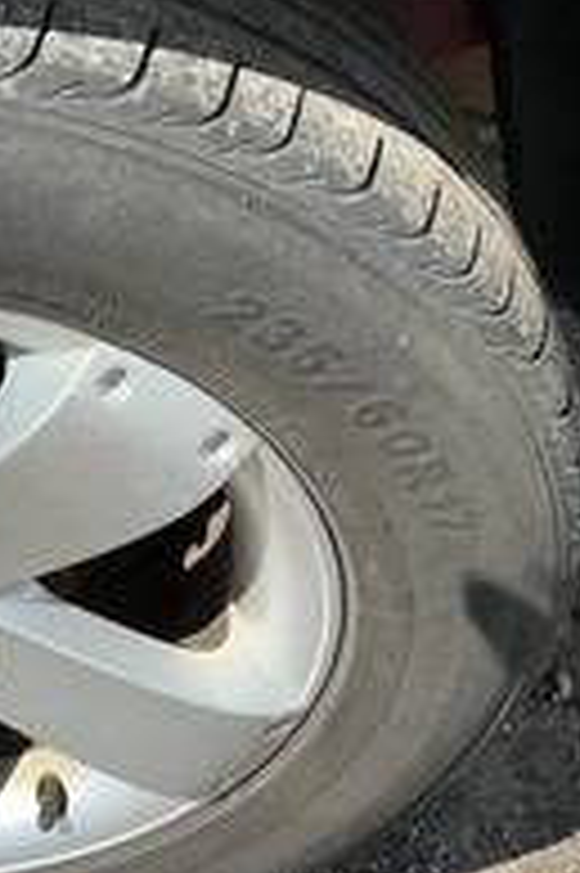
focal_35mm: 60
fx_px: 1452
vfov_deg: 33.4
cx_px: -90
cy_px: 428
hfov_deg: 21.2
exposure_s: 1/869
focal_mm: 3
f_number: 1.8
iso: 25
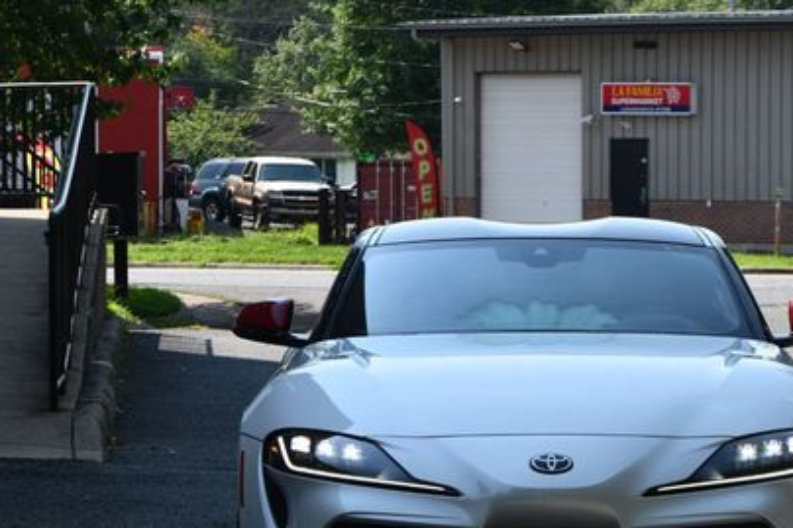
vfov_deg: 7.0
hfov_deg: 10.5
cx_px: 540
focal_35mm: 195
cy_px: 371
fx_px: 4293
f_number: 8
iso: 125
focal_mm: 82
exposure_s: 1/250
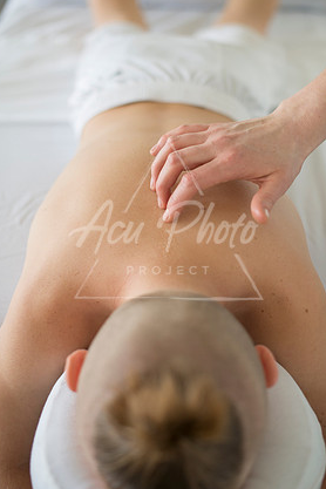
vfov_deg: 36.9
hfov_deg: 25.1
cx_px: 168
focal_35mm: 54
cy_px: 230
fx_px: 733
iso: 250
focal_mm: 50
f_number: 2.2
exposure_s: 1/500
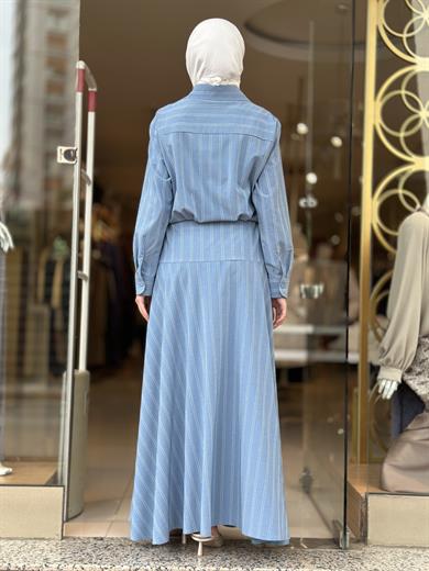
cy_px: 286
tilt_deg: +2.7
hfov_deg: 30.3
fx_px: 793
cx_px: 214
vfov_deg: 39.7
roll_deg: -2.6
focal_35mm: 48
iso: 80
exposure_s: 1/439
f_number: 1.78
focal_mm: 6.86
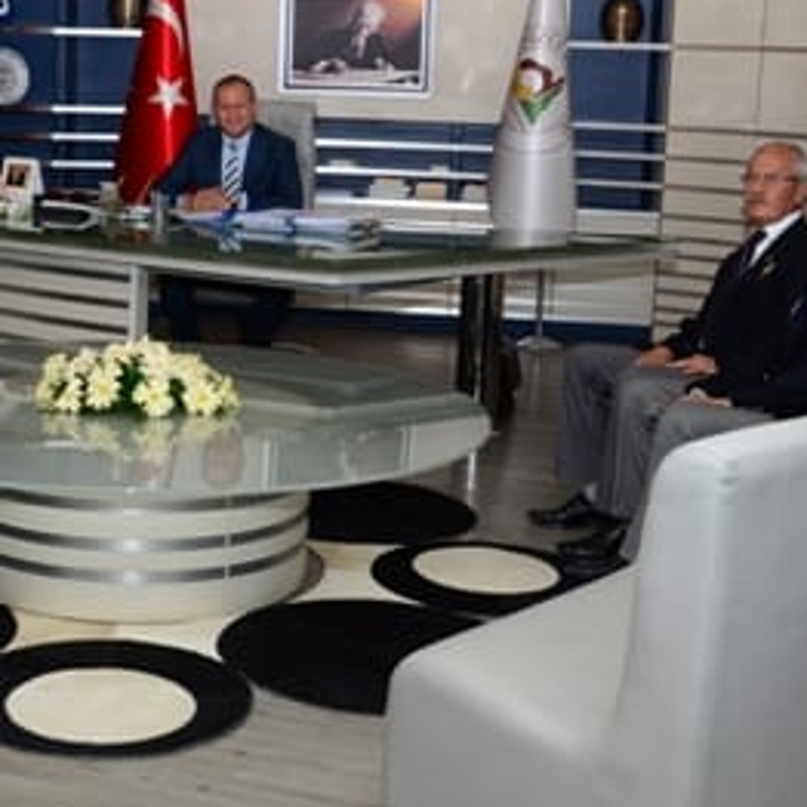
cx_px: 197
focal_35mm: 56
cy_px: 345
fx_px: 1477
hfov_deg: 30.0
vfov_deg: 30.5
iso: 400
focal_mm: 18
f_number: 5.6
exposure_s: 1/60
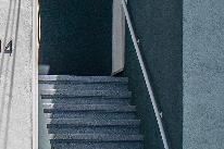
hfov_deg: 7.7
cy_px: -30
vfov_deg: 5.4
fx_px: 1585
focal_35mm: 255
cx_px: 448
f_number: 8
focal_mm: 35
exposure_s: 1/125
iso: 200
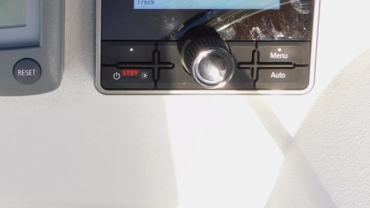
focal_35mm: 83
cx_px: 78
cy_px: -4
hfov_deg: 25.2
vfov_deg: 14.3
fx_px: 814
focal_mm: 7.1
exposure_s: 1/250
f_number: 3.6
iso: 125
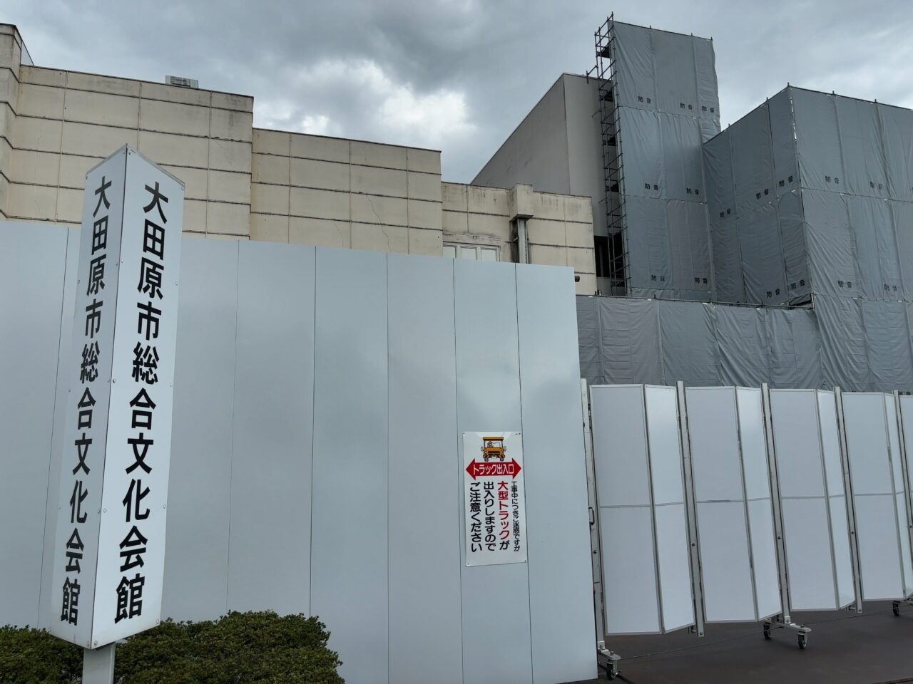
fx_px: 686
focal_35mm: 26
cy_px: 342
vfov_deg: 53.1
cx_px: 456
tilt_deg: +9.8
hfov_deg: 67.3
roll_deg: +1.5
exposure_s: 1/1399
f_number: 1.6
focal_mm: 5.96
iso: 50
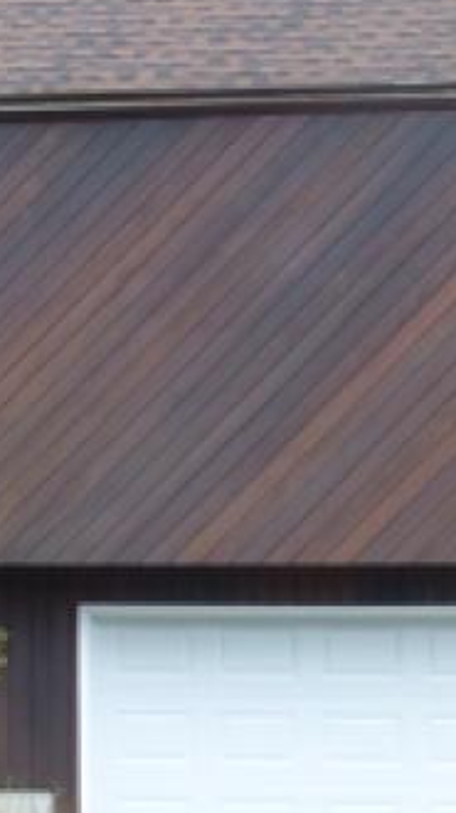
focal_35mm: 132
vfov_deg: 16.2
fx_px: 2845
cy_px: 285
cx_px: -328
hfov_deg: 8.8
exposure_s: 1/100
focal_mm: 6.9
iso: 100
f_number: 3.9
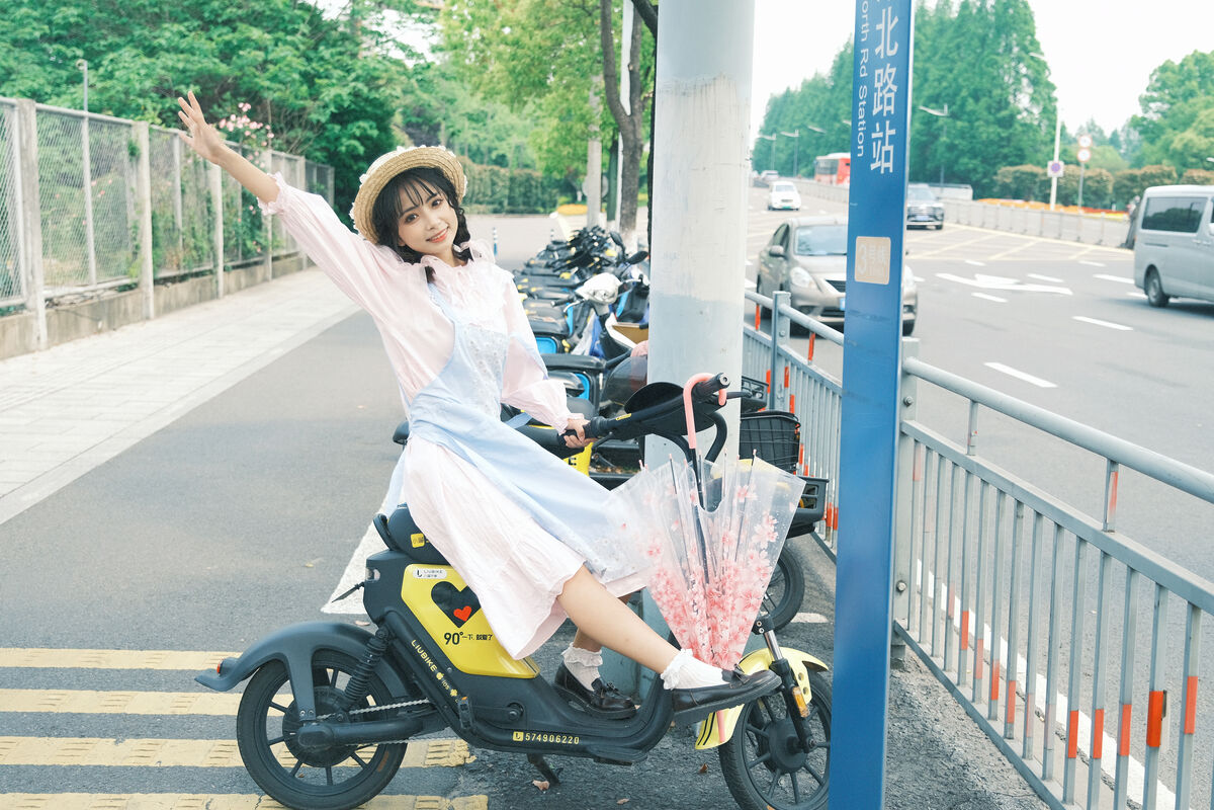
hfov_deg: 44.5
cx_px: 607
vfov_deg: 30.5
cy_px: 405
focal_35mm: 44
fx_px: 1484
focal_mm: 29.2
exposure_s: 1/500
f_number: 2.8
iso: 160
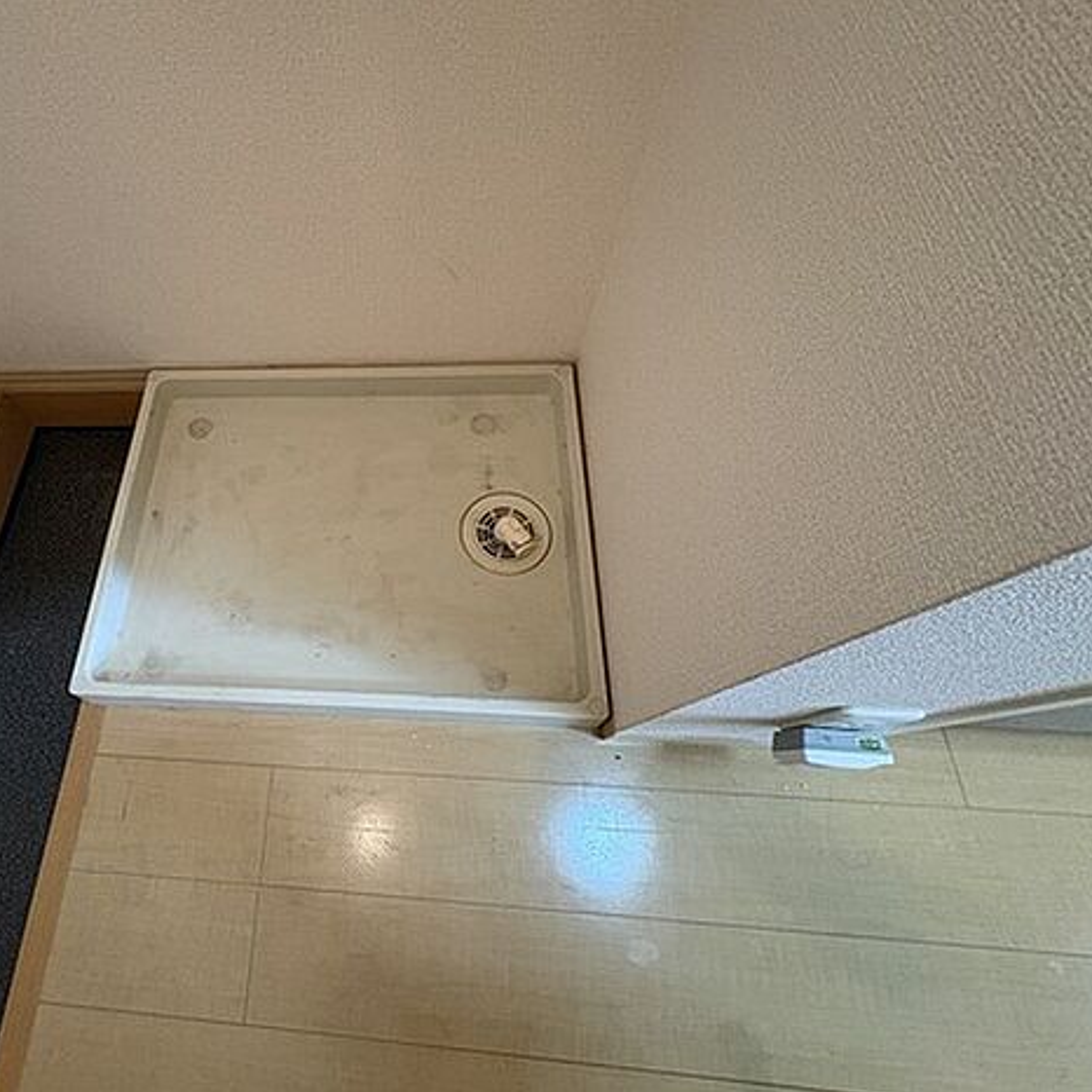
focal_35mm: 17
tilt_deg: -64.8
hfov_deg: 81.1
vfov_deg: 84.0
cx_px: 361
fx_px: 607
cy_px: 539
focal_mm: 2.22
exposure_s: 1/60
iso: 500
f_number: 2.2
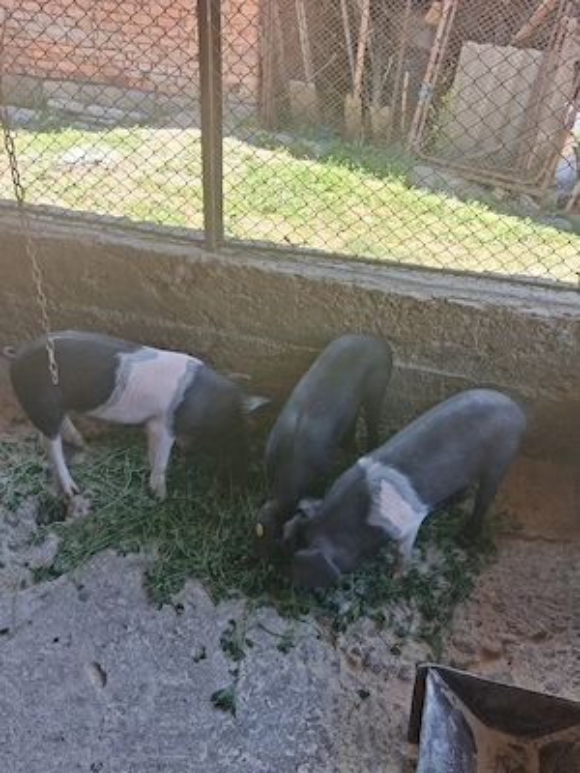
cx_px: 290
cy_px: 386
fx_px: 603
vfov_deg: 65.3
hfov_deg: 51.4
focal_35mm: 27
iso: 40
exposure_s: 1/100
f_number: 1.8
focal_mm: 4
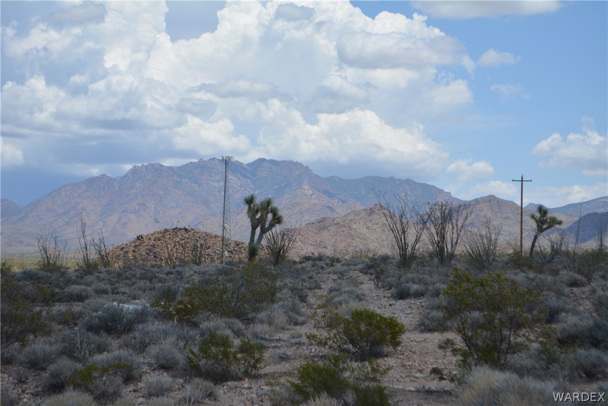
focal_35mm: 82
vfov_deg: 16.6
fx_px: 1394
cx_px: 304
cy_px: 203
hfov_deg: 24.6
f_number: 7.1
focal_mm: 55
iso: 400
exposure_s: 1/2000
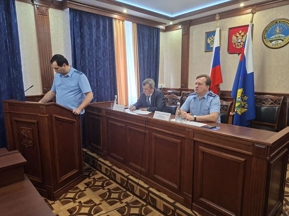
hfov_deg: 73.9
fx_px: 192
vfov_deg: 58.9
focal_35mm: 23
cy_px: 108
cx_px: 144
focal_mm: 5.54
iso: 250
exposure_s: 1/50
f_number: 1.8
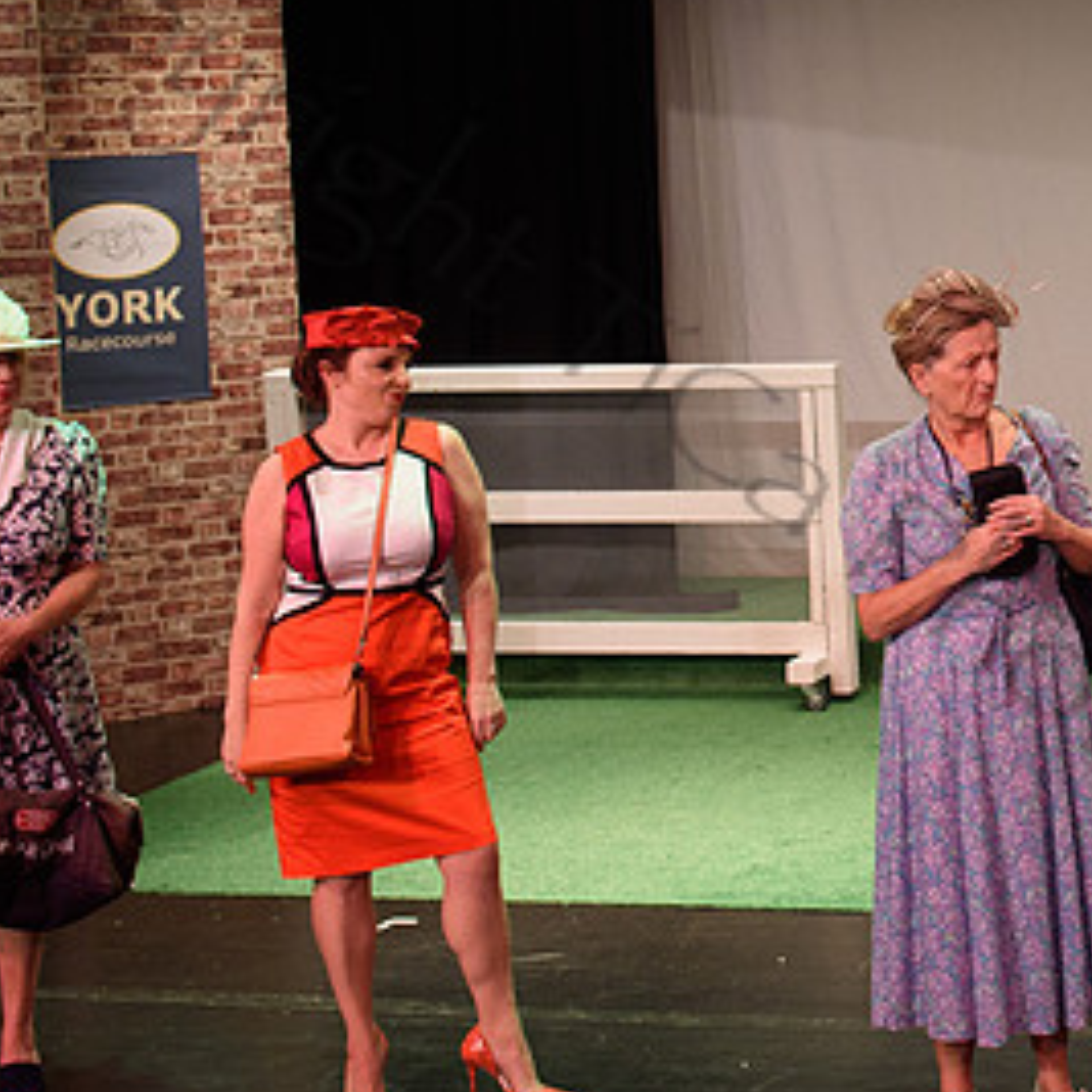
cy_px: 248
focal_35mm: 87
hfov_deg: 18.9
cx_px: 1281
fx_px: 3105
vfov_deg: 19.8
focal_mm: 32
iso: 800
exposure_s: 1/80
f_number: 4.5
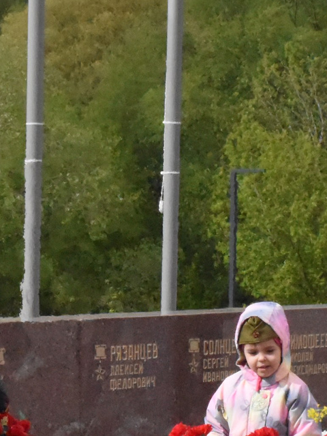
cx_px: 217
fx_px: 2907
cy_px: 450
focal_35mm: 231
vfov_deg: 8.5
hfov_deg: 6.4
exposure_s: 1/2000
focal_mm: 40
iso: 6400
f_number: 22
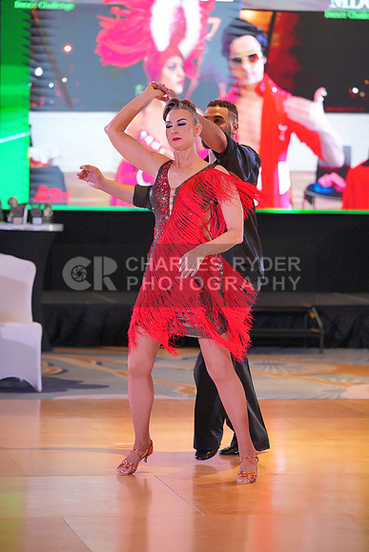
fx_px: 2074
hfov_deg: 10.2
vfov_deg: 15.2
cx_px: 184
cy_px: 276
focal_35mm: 135
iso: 8000
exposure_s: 1/500
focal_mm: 135
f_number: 3.5
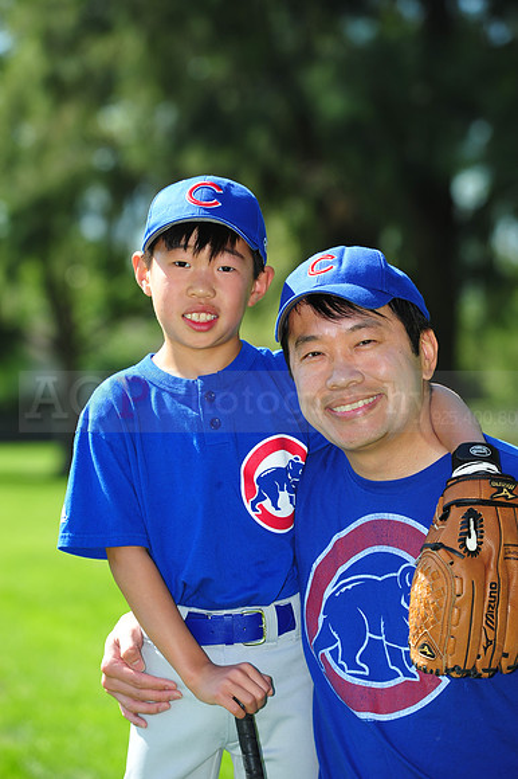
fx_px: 4321
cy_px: 390
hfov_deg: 6.9
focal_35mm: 200
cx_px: 259
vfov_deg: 10.3
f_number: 5.6
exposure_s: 1/500
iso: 200
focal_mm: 200
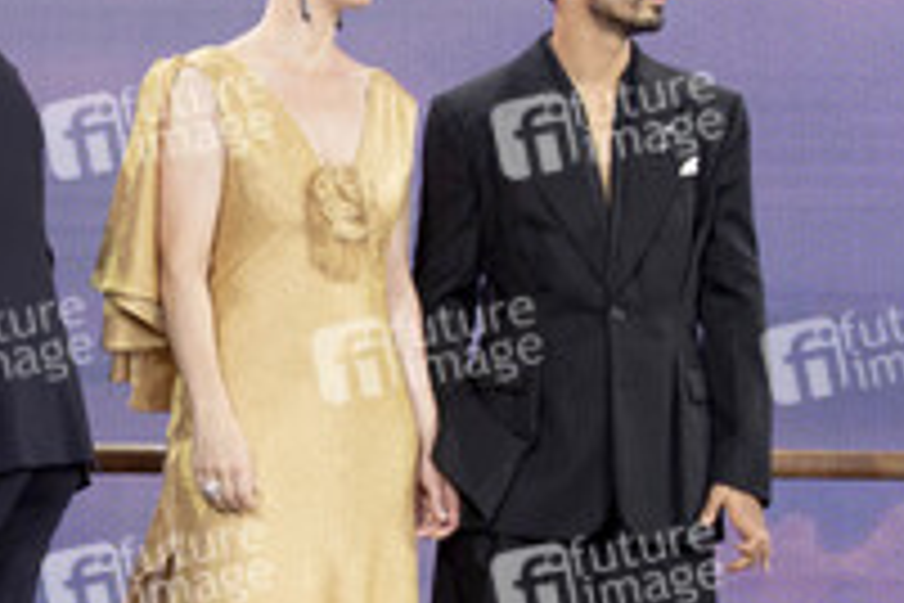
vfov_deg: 5.8
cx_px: -42
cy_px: 443
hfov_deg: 8.6
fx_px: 5951
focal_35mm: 237
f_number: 8
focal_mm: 95
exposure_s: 1/250
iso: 1600
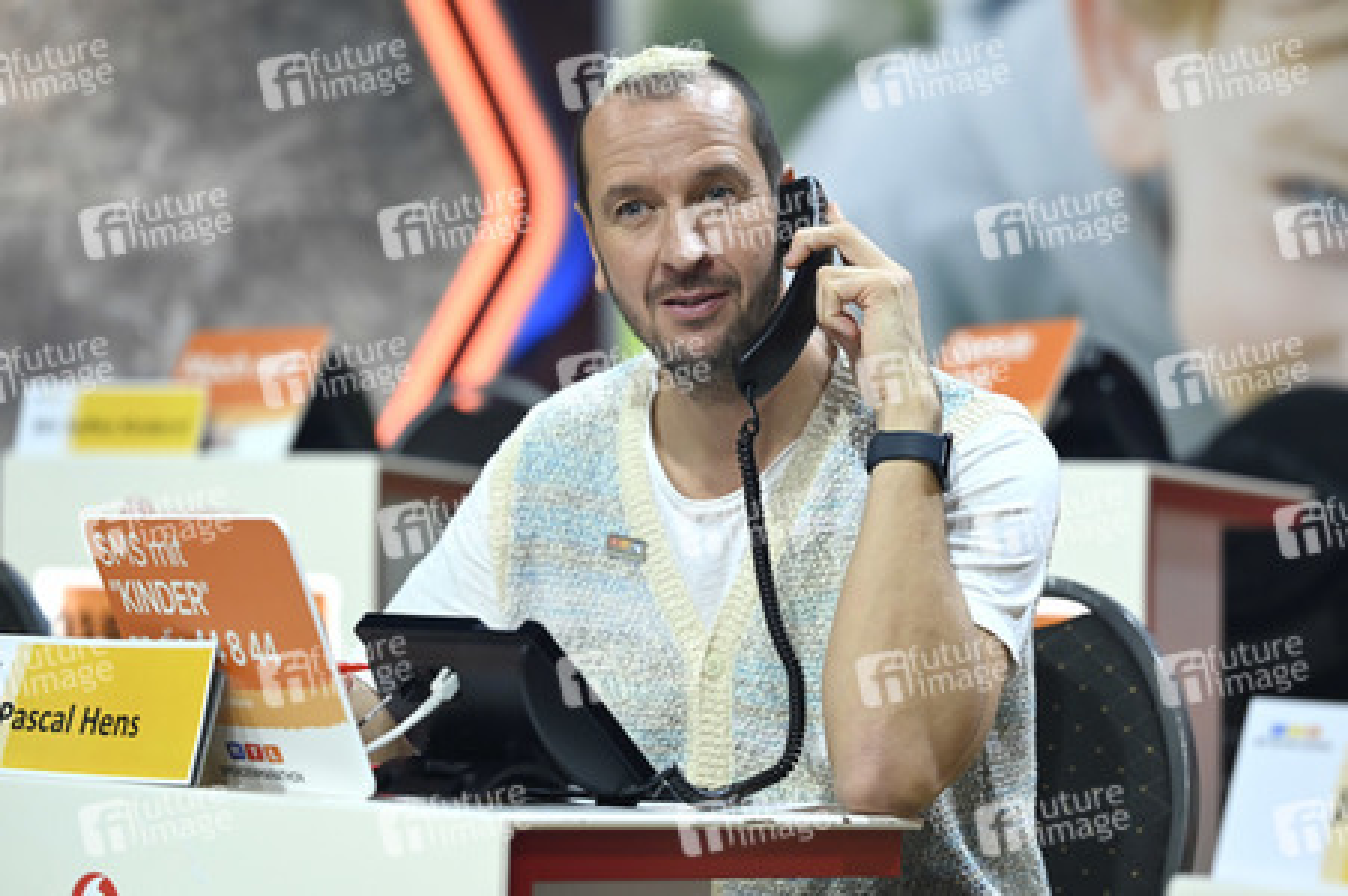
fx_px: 3592
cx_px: 674
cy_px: 448
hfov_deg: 21.3
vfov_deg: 14.2
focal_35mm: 96
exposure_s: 1/640
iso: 2000
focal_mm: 96
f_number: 2.8
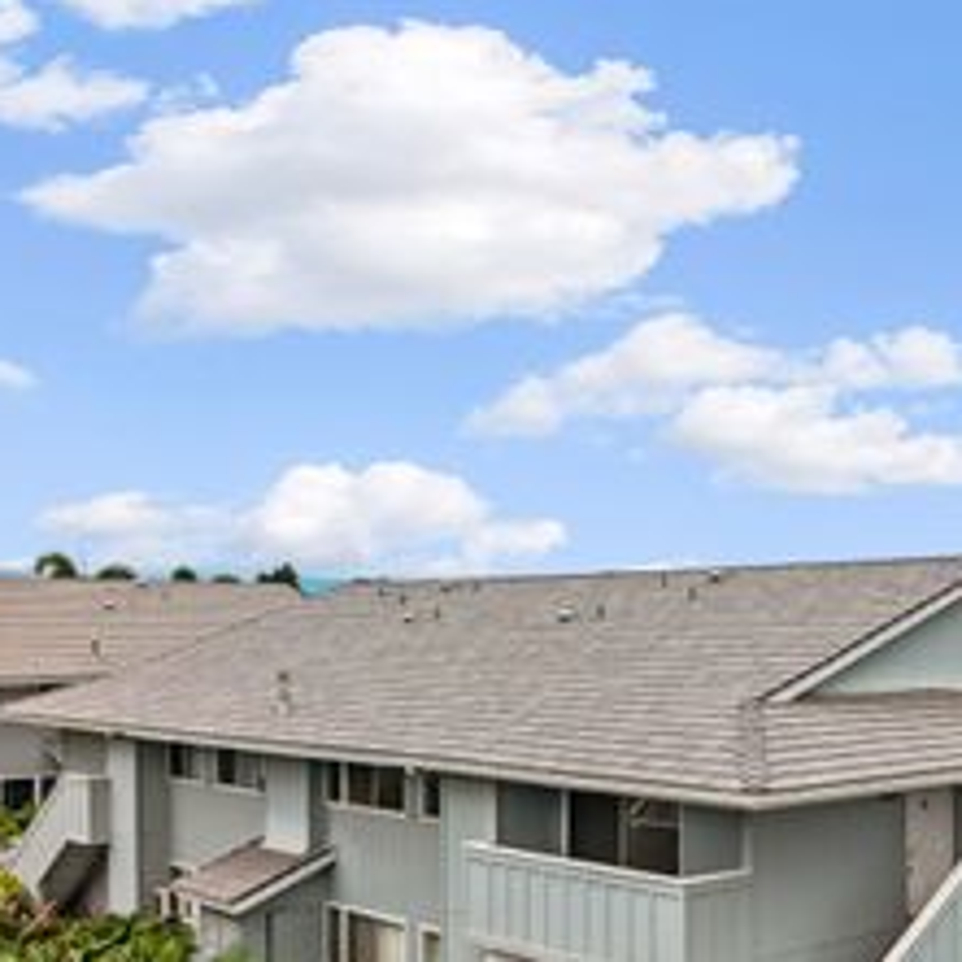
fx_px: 1509
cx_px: 692
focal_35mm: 48
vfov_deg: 34.9
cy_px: 673
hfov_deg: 34.8
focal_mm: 8.67
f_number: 1.8
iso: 130
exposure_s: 1/90
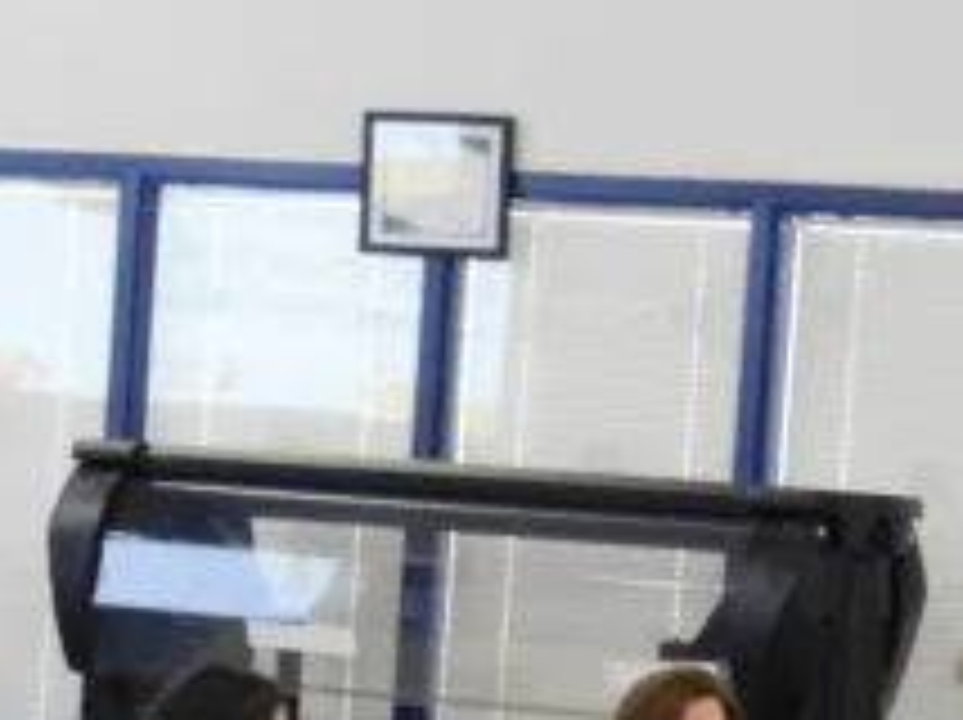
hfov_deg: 7.0
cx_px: 736
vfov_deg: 5.2
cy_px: 1053
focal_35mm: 284
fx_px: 7892
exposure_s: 1/5
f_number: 4.5
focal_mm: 16.1
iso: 800
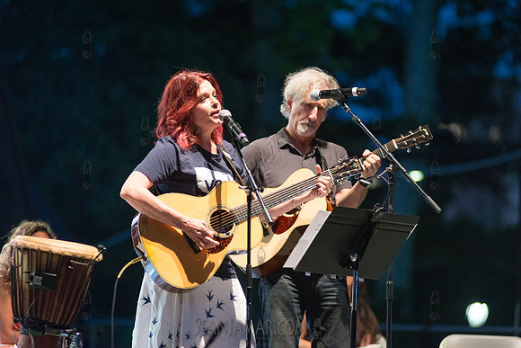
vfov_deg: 6.9
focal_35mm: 200
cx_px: 260
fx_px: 2895
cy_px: 174
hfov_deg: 10.3
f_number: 2.8
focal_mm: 200
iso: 3200
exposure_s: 1/320
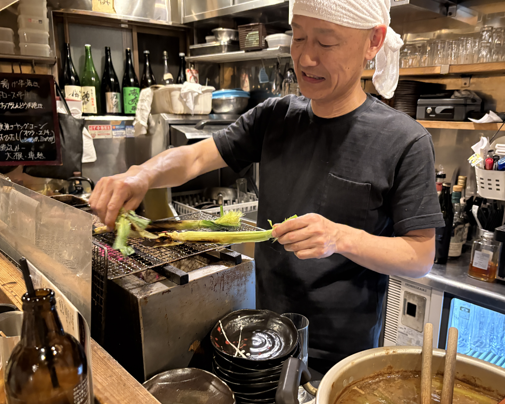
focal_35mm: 28
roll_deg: +0.3
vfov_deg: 51.5
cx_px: 276
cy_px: 204
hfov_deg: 62.1
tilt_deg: -11.1
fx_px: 419
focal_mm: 5.96
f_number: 1.6
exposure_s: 1/33
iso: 500
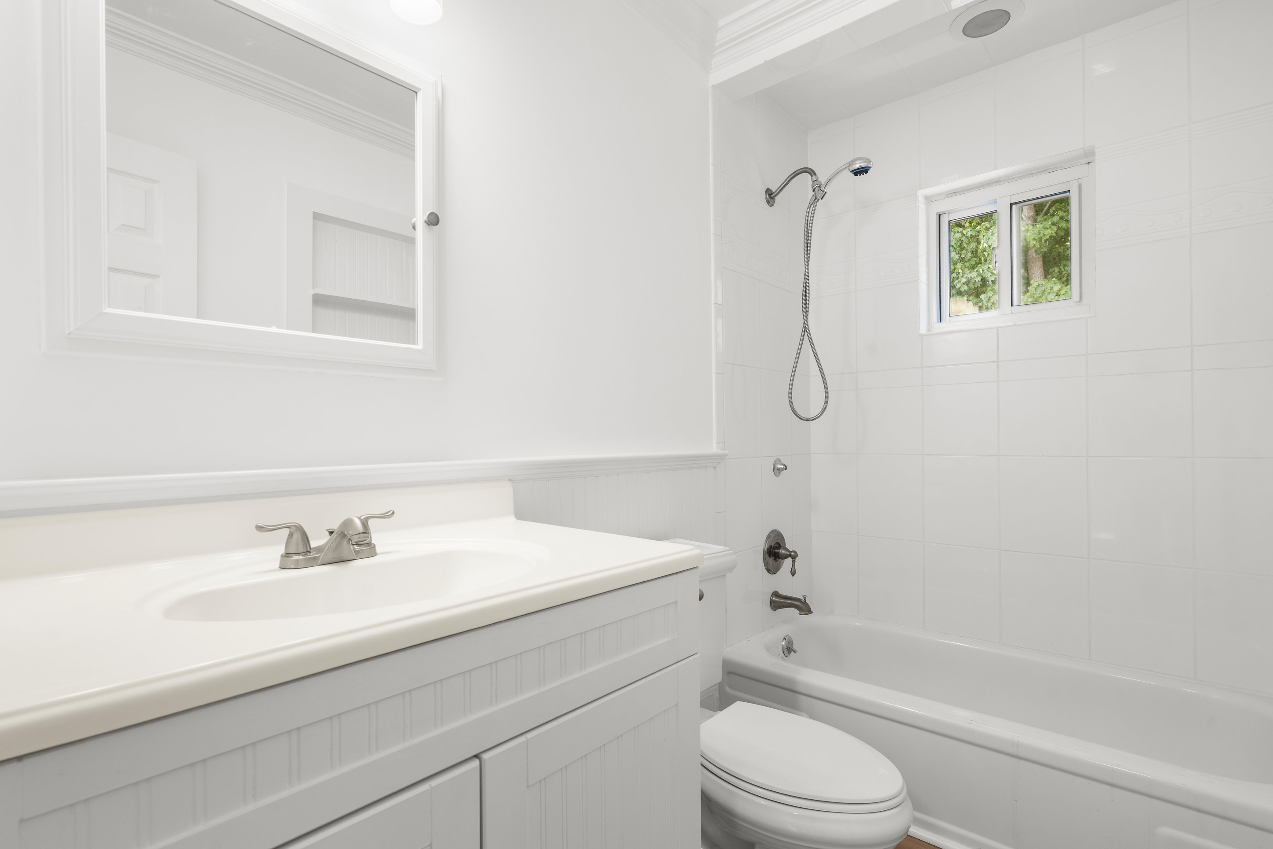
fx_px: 601
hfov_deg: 93.3
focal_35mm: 17
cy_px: 436
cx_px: 622
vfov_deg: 70.4
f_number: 9
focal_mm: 16
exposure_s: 1/1.25
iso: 250
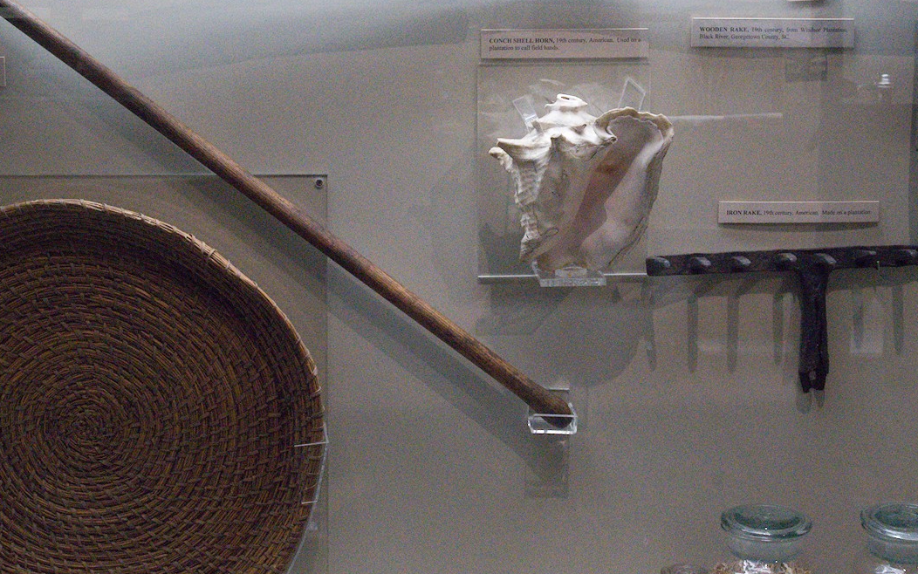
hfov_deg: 32.9
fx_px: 1551
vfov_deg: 20.9
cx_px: 374
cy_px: 194
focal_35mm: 62
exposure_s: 1/80
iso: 10000
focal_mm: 32
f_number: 16
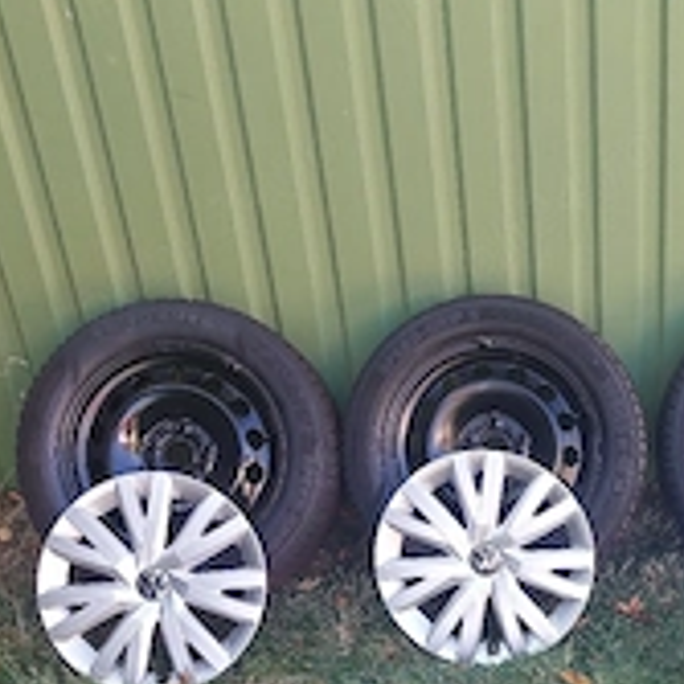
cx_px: 606
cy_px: 598
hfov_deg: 30.9
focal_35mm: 53
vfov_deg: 30.9
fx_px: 1185
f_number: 1.8
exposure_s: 1/100
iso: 50
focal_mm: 5.23
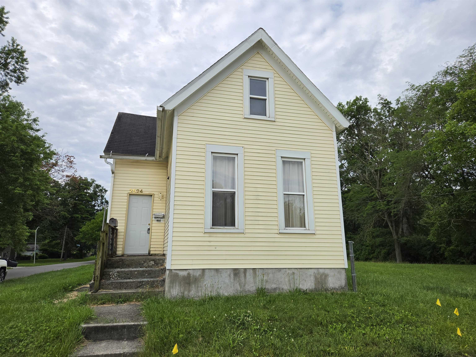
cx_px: 238
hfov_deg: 73.9
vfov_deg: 58.9
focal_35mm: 23
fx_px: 316
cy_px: 178
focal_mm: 5.4
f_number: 1.8
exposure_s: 1/1737
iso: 80
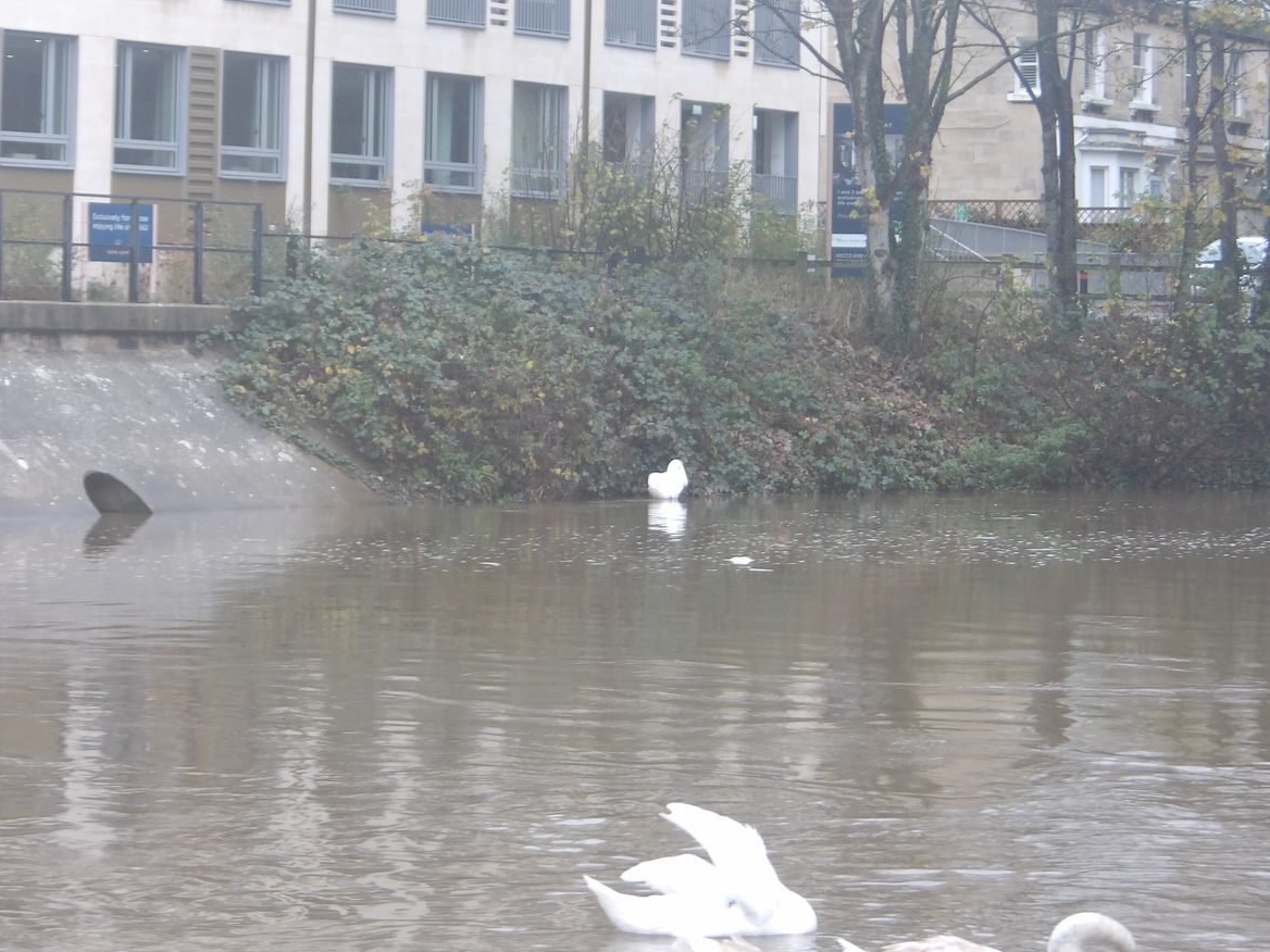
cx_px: 624
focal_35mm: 111
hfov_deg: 17.7
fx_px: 4072
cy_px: 476
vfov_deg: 13.3
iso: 200
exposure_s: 1/32
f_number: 6.6
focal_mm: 19.6
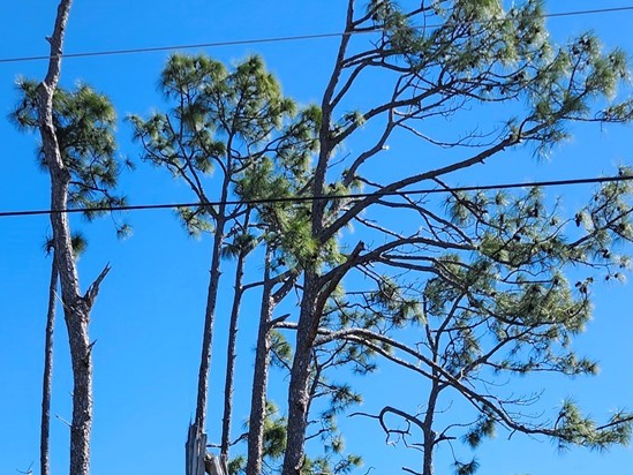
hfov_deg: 28.9
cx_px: 383
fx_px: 1225
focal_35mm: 67
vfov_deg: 20.3
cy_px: 600
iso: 25
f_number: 1.8
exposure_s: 1/1163
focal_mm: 5.54
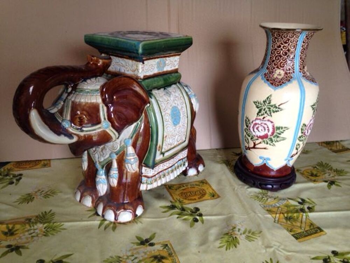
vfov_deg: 42.9
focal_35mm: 33
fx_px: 334
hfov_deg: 55.4
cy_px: 132
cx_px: 175
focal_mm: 4.12
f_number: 2.4
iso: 50
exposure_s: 1/30
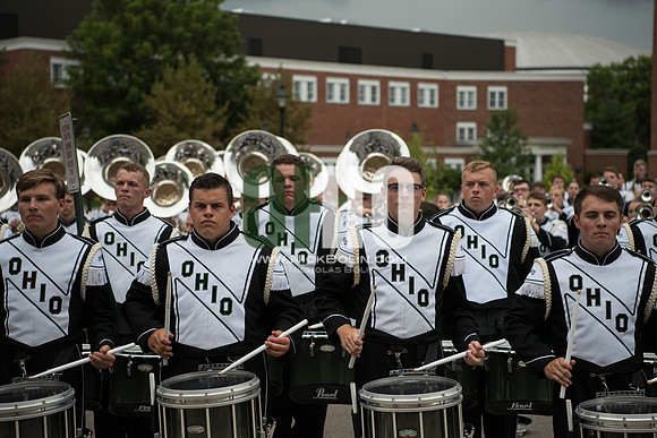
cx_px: 328
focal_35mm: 70
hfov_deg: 28.8
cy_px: 219
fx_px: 1278
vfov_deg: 19.5
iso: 1600
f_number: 3.5
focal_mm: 70
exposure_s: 1/3200
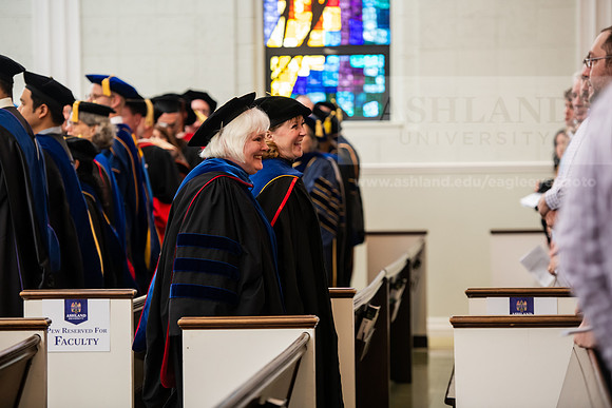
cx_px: 306
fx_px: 2210
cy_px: 204
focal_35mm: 130
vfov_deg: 10.6
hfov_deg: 15.8
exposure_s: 1/200
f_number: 3.2
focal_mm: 130
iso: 1250
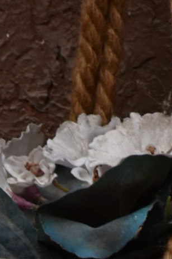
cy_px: 438
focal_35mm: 1087
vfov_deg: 1.9
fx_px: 7795
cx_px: 63
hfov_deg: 1.3
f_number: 6.3
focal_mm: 140
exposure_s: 1/125
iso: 500
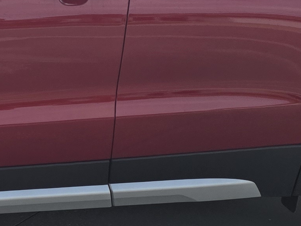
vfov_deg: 12.3
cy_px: 125
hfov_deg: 16.0
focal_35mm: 120
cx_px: -22
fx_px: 1043
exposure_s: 1/5296
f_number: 1.7
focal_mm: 6.3
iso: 80
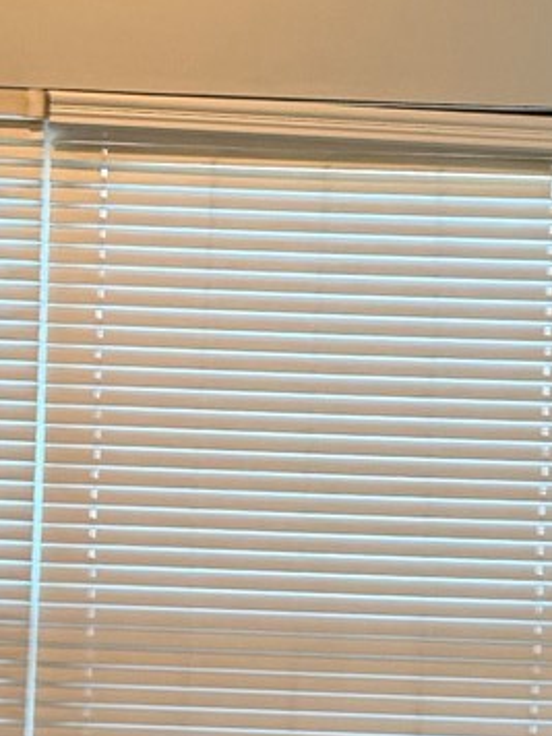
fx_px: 2934
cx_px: 413
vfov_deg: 14.3
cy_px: 486
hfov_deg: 10.7
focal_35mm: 138
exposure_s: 1/60
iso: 250
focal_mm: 6.76
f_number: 1.78
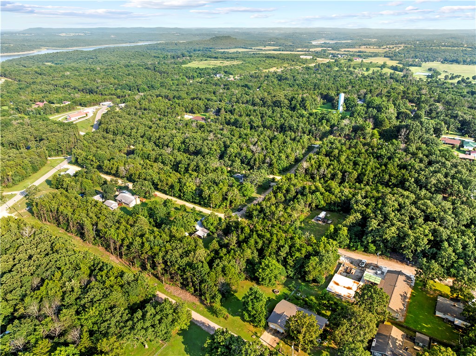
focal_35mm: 24
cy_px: 178
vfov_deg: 56.7
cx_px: 238
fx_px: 330
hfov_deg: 71.6
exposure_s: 1/640
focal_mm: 12.29
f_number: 2.8
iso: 110
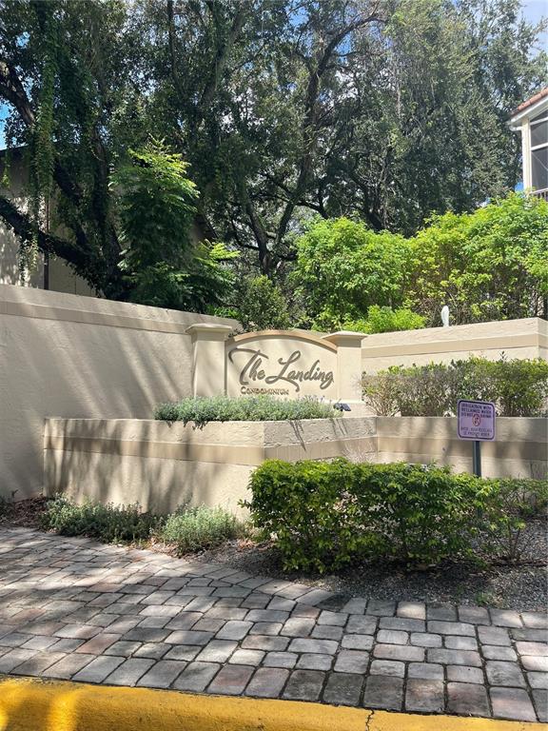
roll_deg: +0.6
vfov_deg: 69.4
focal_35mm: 25
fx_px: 528
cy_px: 366
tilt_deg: +4.0
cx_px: 274
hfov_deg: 54.9
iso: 32
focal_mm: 5.1
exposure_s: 1/1439
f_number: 1.6
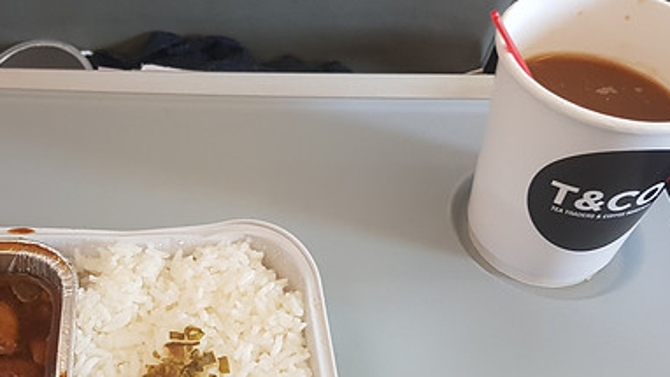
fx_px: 764
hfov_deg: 46.6
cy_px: 243
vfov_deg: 27.6
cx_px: 221
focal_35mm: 43
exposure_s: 1/24
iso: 200
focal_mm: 4.2
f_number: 1.7
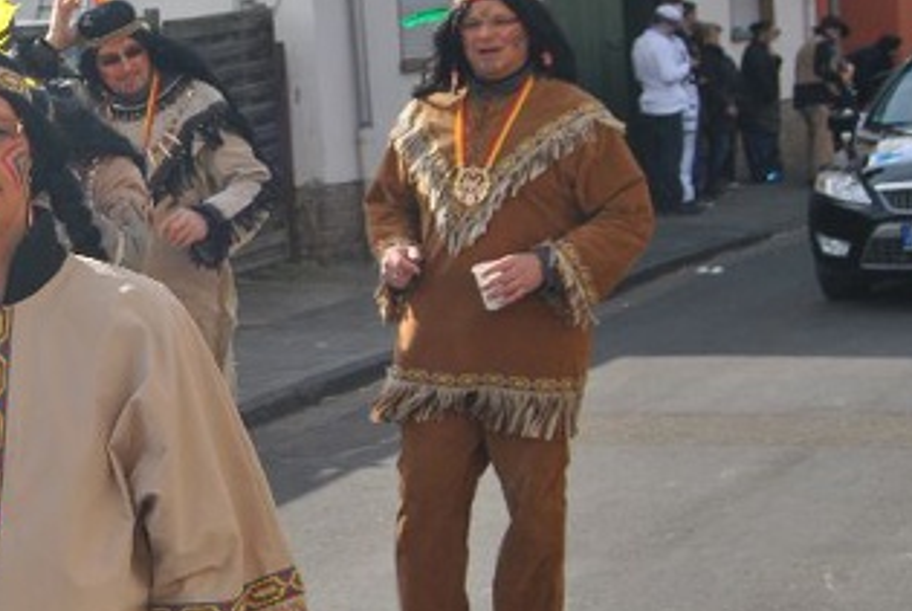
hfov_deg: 19.9
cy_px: 236
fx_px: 2486
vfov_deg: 14.0
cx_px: -78
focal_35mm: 98
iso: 100
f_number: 5.6
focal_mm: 26
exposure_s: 1/125
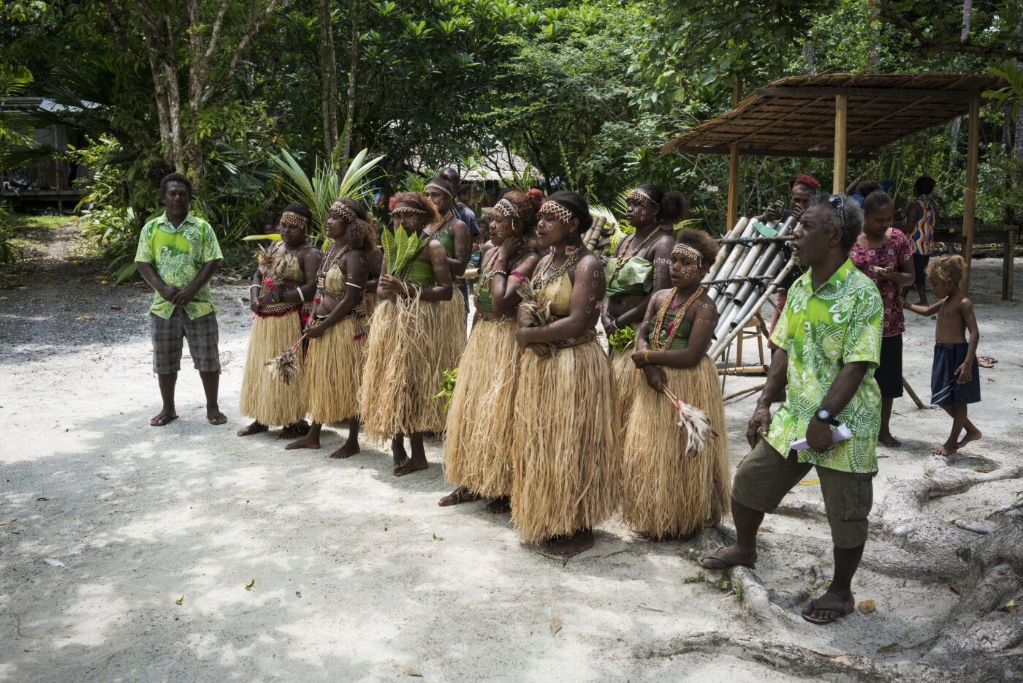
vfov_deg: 37.9
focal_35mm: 35
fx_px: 995
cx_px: 512
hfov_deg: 54.4
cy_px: 342
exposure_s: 1/400
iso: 640
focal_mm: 35
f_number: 5.6
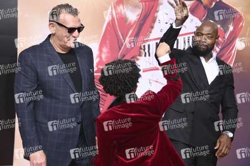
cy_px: 83
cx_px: 125
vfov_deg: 16.0
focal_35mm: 85
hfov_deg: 23.9
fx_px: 590
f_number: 5.6
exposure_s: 1/250
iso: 400
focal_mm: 85
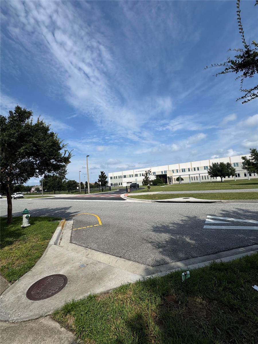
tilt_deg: +5.6
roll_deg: +4.3
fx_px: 139
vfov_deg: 102.1
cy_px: 172
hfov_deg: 85.7
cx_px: 129
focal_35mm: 14
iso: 50
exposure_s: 1/3717
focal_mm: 2.22
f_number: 2.2
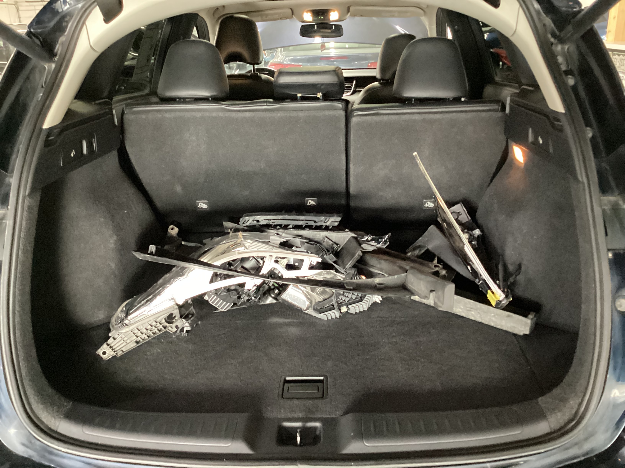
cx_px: 312
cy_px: 234
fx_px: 560
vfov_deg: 45.4
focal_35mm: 31
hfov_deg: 58.4
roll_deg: +0.9
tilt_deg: -23.3
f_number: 2.4
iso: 800
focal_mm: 3.3
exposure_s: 1/24
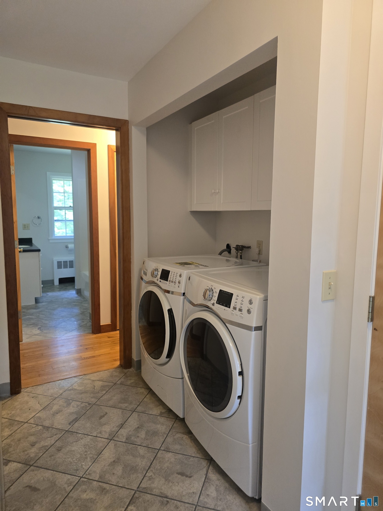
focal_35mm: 23
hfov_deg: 58.9
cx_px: 192
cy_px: 256
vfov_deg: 73.9
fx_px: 339
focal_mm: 6.3
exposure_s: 1/120
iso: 500
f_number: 1.7
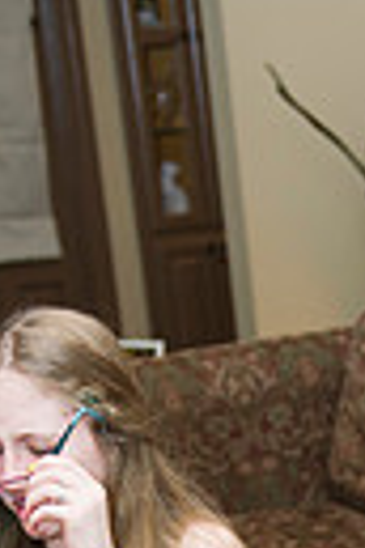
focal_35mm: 139
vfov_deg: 13.8
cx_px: 558
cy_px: 845
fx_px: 2114
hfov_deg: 9.6
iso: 1600
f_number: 3.2
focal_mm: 40
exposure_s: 1/100
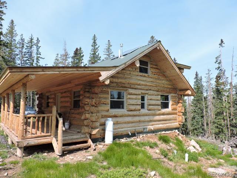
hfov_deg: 71.6
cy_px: 89
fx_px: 164
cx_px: 118
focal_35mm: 24
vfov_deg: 56.8
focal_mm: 4.3
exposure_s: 1/640
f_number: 3
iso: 100
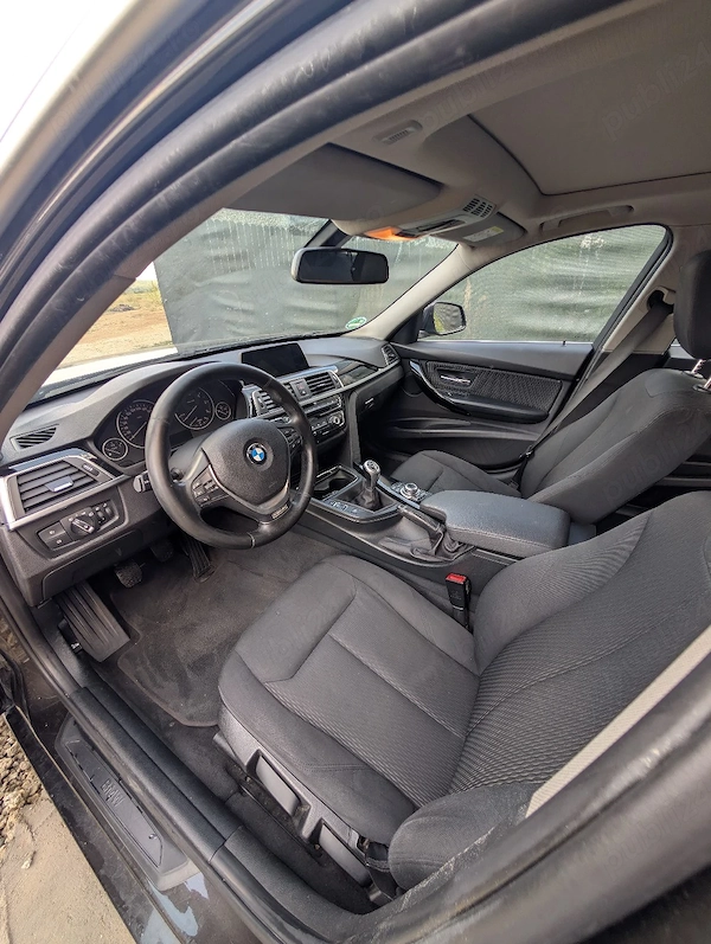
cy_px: 472
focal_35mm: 12
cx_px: 356
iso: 60
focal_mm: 2.02
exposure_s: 1/217
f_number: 1.7
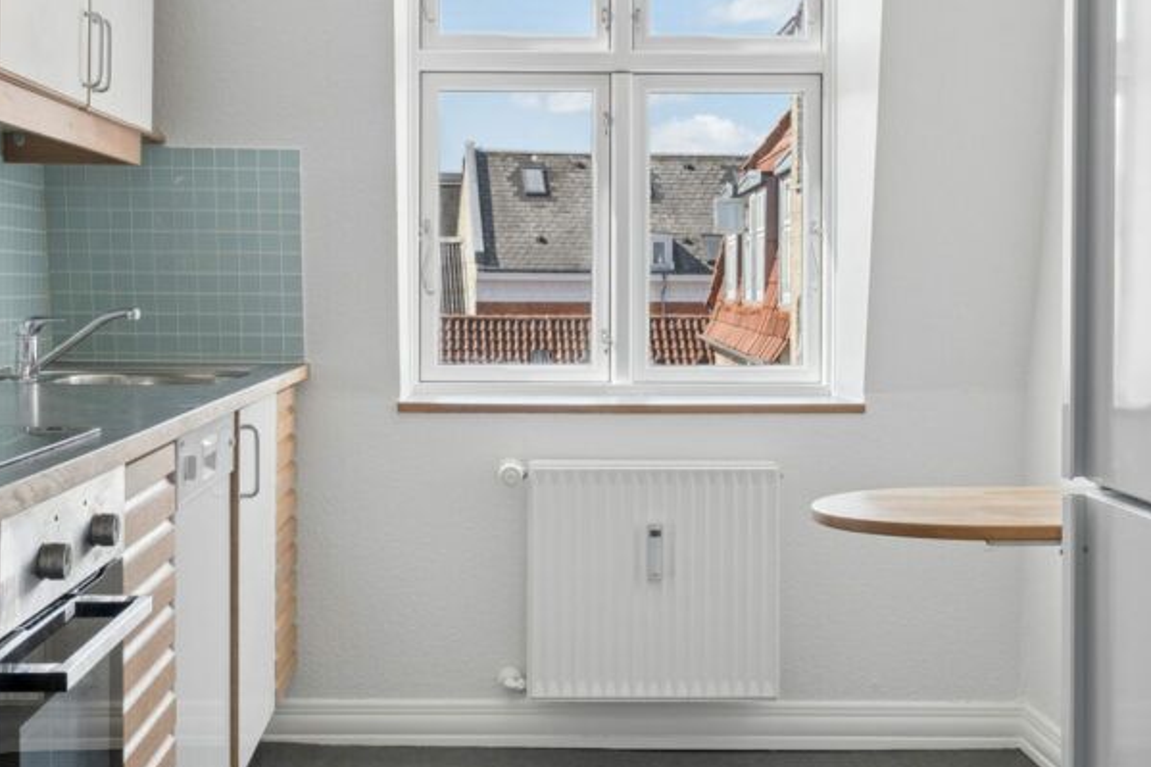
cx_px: 523
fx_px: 1694
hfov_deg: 37.5
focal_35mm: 53
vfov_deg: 25.4
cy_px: 299
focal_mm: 20.9
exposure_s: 1/40
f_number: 8
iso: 320
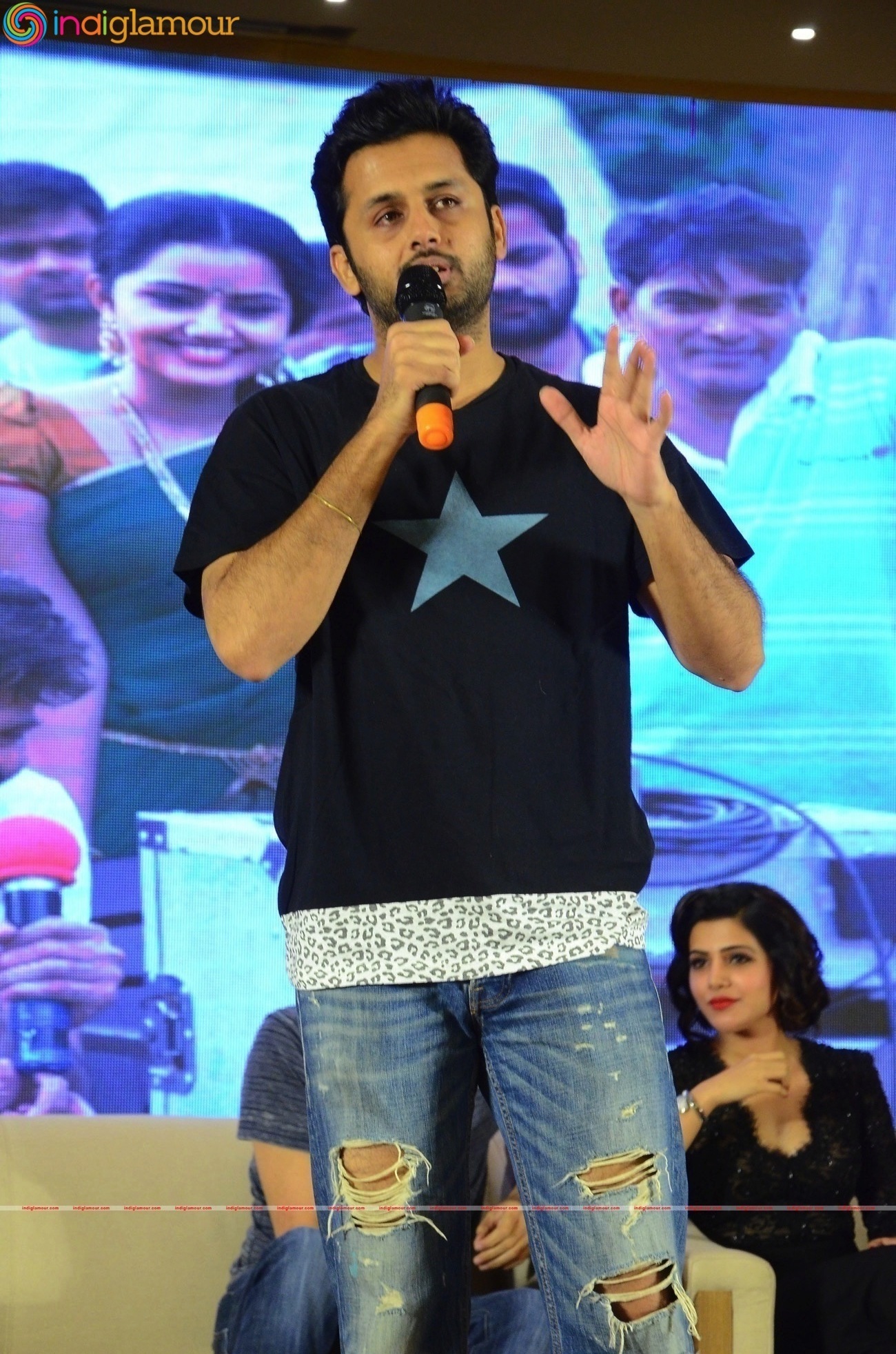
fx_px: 4219
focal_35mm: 112
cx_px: 448
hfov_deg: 12.1
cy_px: 677
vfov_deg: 18.2
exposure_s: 1/80
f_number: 5.6
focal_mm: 75
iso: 2000
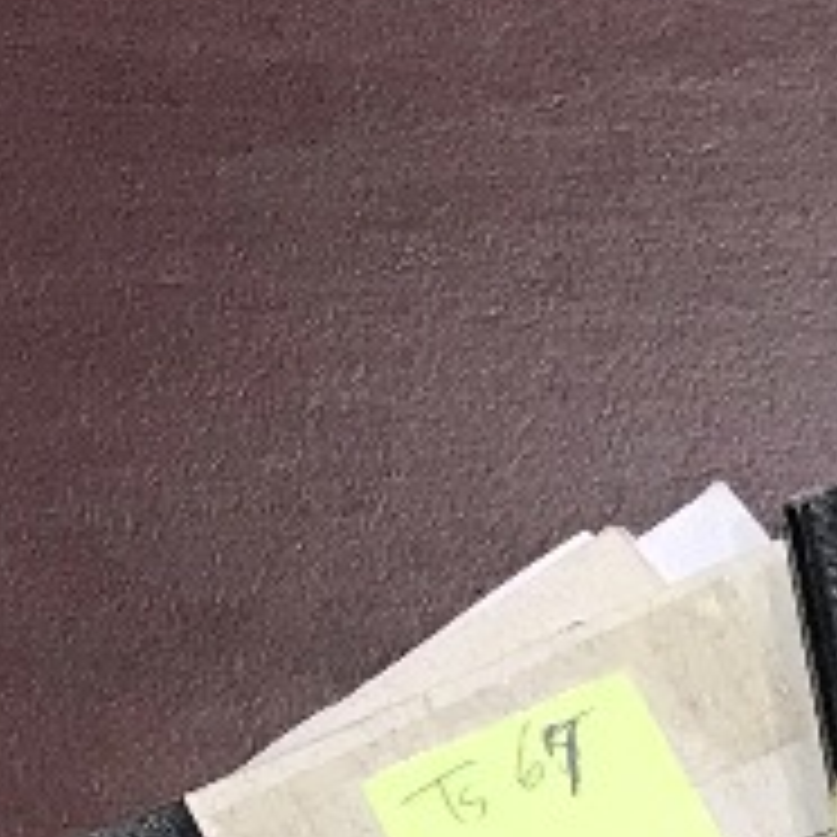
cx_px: 2016
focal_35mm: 170
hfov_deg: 9.2
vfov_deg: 9.5
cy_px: 1800
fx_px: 4651
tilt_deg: -73.1
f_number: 1.8
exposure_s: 1/20
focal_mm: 3.99
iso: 40
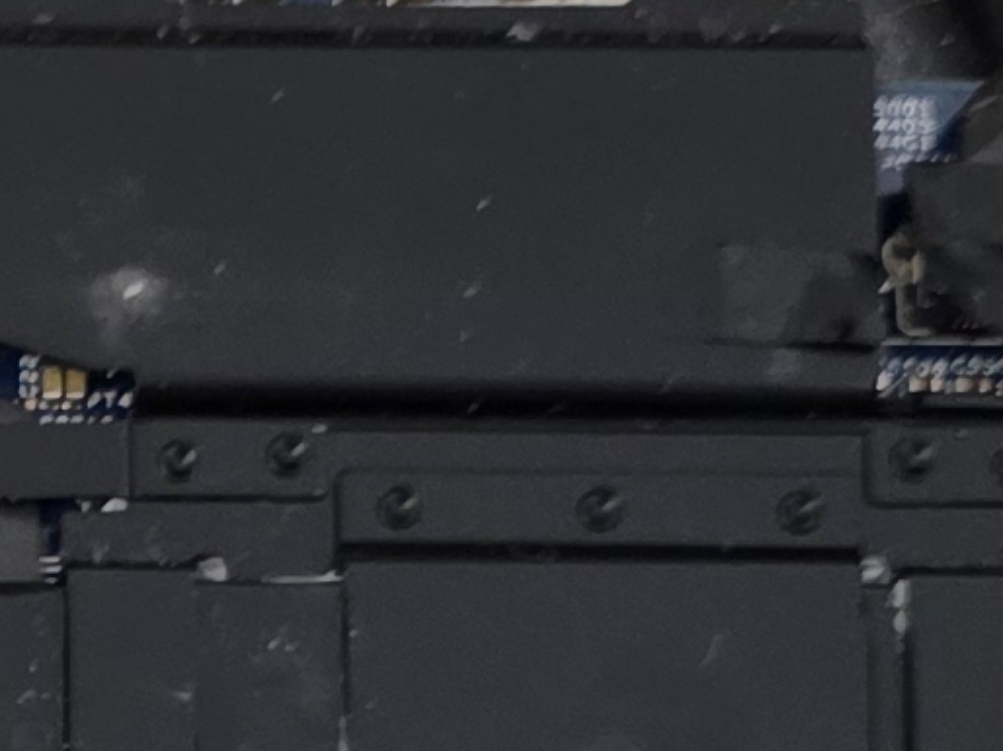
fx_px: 5184
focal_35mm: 179
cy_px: 1598
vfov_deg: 7.9
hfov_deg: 10.4
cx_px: -831
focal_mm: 6.3
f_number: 1.7
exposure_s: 1/120
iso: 250
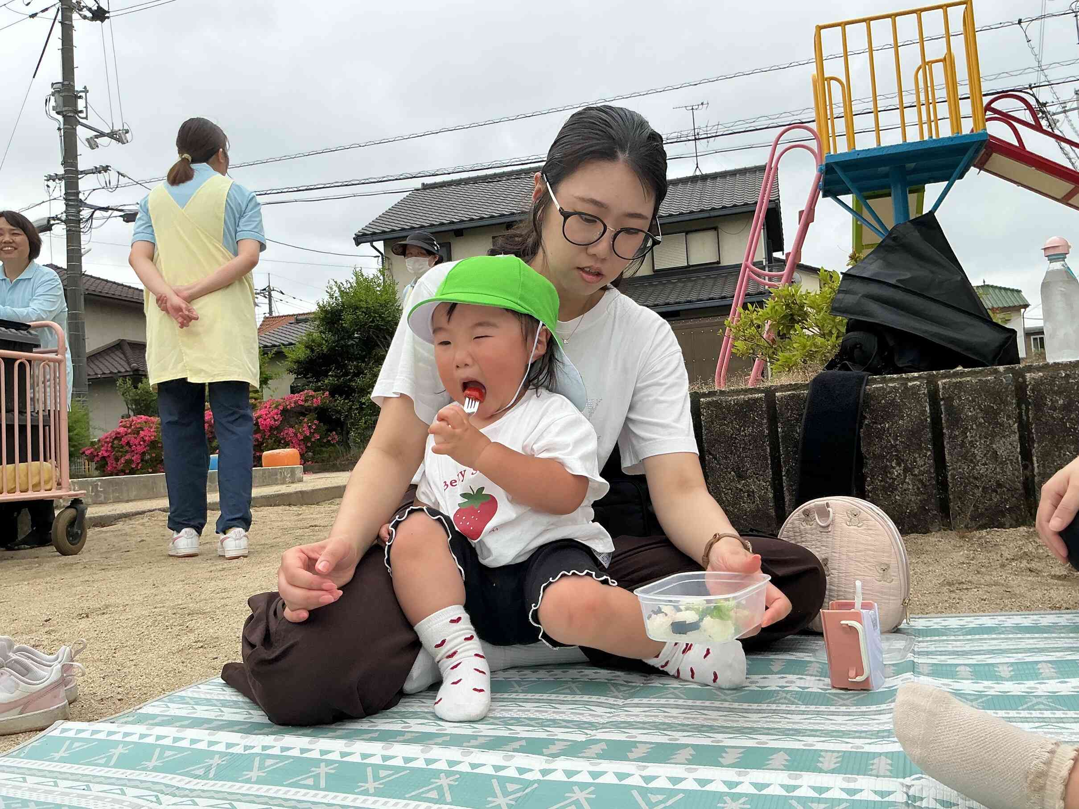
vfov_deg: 48.2
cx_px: 540
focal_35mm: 29
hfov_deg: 61.7
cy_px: 404
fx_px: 904
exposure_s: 1/1675
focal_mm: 3
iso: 25
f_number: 1.8
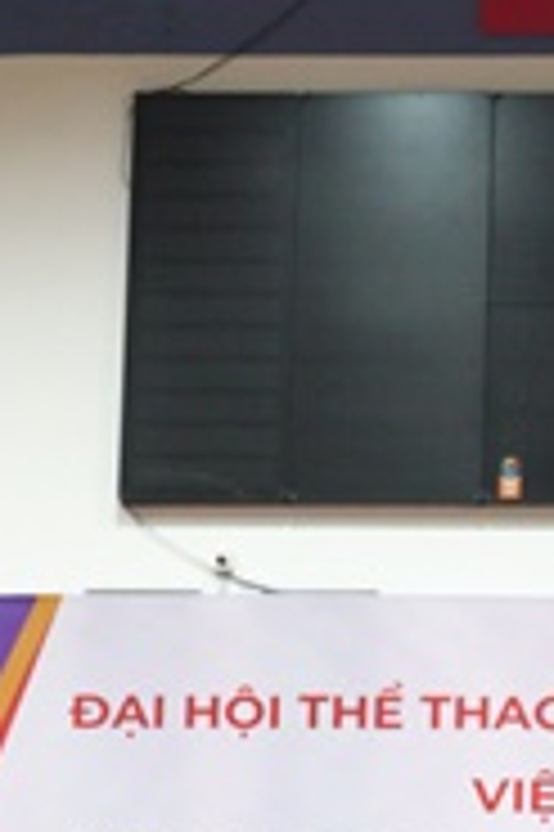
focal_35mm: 195
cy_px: 1052
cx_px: 757
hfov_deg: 7.0
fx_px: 4509
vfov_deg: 10.4
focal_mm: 40
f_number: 5
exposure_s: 1/125
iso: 1250
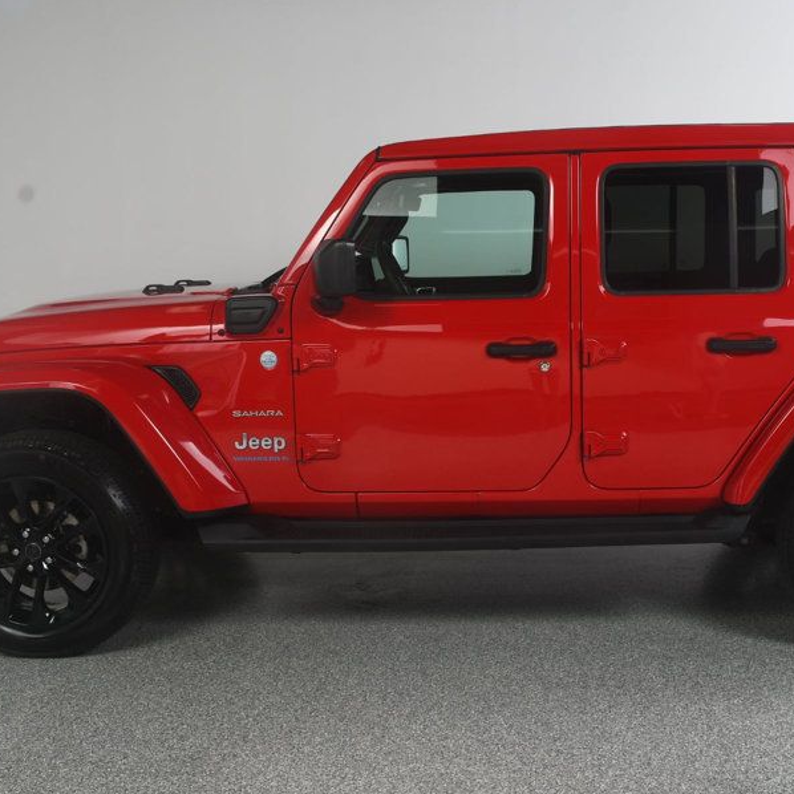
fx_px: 1246
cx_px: 491
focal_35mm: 48
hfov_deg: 35.2
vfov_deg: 35.4
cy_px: 397
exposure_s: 1/160
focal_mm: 22
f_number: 9
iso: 100
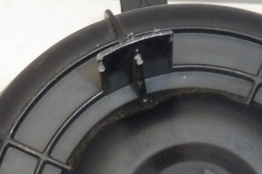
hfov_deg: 17.0
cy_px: 261
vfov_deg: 11.0
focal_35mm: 120
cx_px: 183
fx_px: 873
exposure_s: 1/60
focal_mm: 4.3
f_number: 3.5
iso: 200
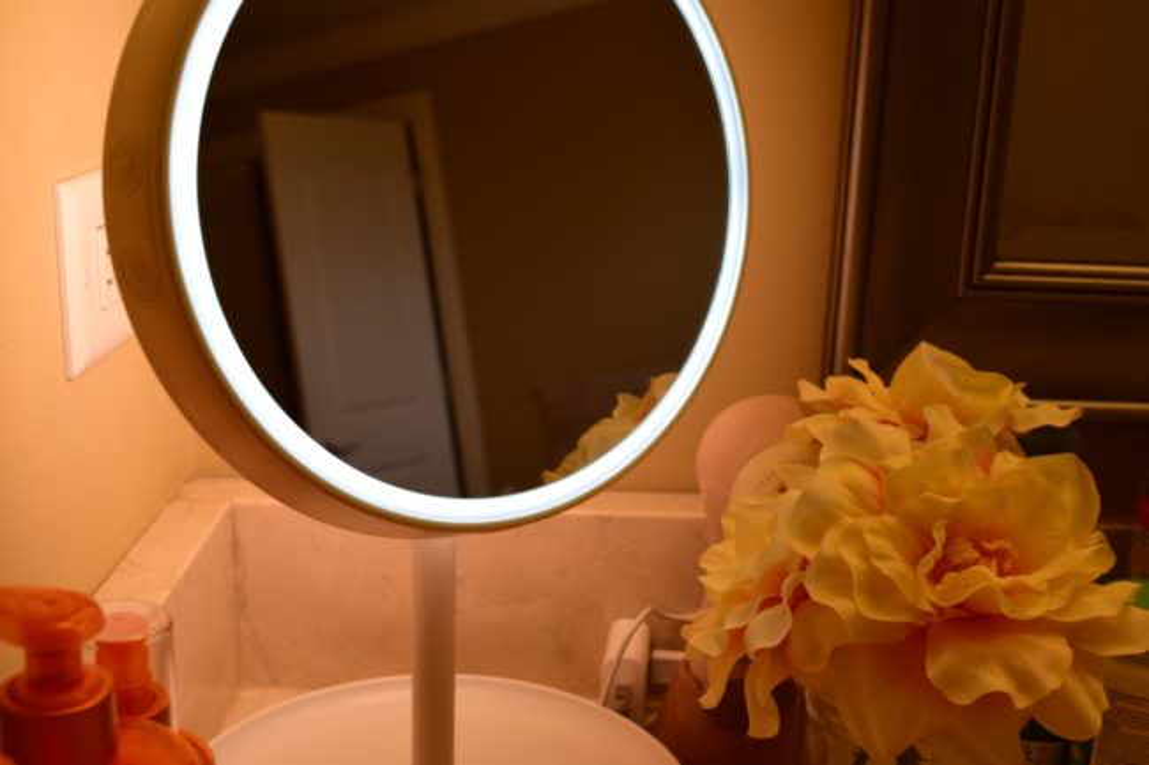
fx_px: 1340
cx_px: 574
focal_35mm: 42
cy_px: 382
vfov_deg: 31.9
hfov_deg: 46.4
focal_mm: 28
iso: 400
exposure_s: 1/60
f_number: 8
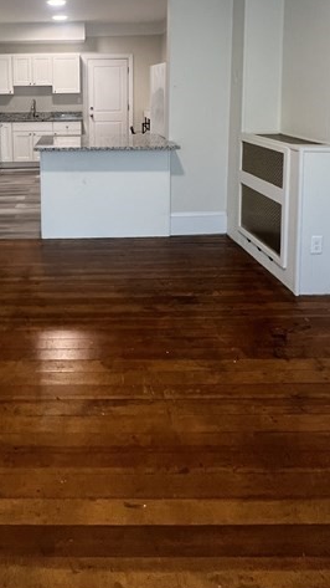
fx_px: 358
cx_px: 74
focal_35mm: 23
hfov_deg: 47.3
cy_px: 127
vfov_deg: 71.6
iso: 250
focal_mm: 1.57
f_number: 1.8
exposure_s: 1/60
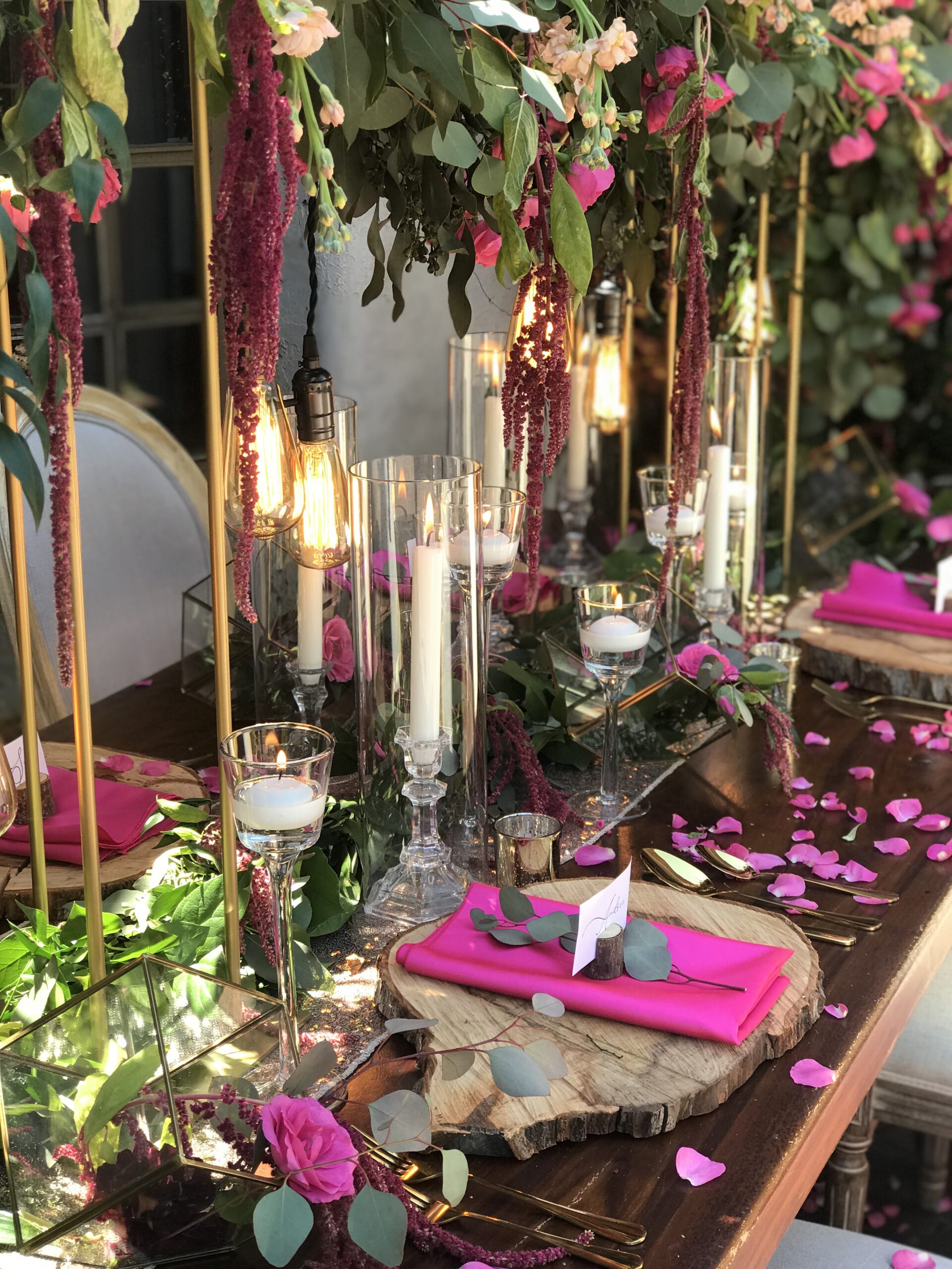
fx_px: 2090
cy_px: 634
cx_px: 476
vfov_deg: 33.8
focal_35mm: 57
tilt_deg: -16.5
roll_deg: -0.3
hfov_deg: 25.7
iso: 32
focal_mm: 6.6
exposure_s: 1/120
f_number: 2.8
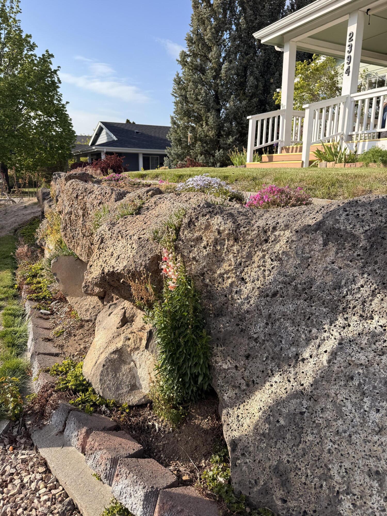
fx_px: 358
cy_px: 258
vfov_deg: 71.6
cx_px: 194
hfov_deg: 56.8
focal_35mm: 24
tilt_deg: -13.0
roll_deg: -0.7
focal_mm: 6.76
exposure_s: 1/2370
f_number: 1.78
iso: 80
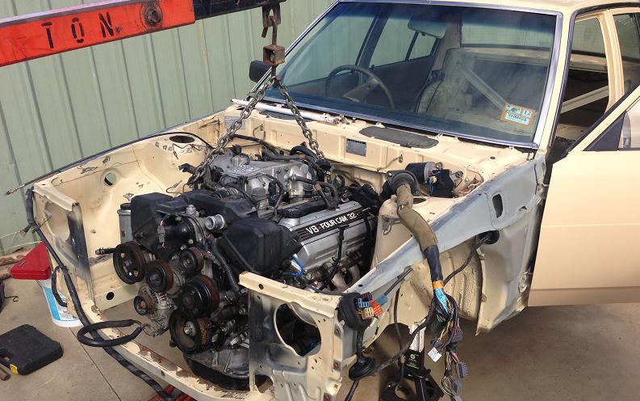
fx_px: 628
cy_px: 222
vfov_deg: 35.3
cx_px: 323
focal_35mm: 36
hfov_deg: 54.0
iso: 50
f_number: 2.4
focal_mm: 4.13
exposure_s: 1/1063
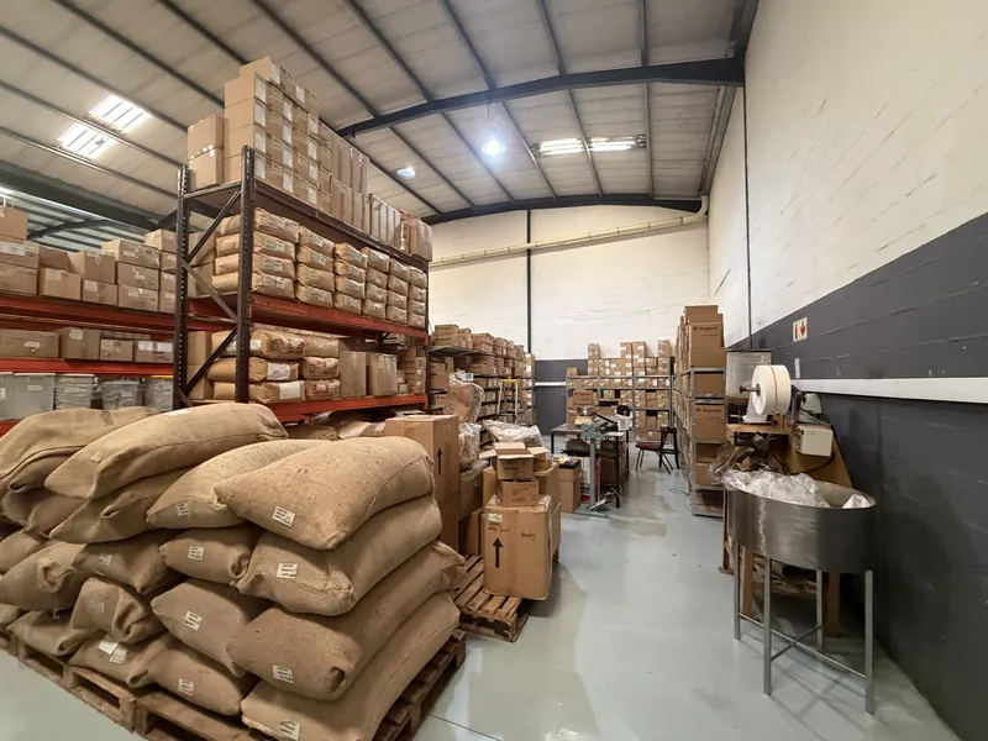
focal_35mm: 14
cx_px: 494
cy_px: 370
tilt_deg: +1.2
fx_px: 400
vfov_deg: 85.7
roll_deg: +0.2
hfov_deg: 102.1
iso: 500
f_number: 2.2
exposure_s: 1/50
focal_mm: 2.22
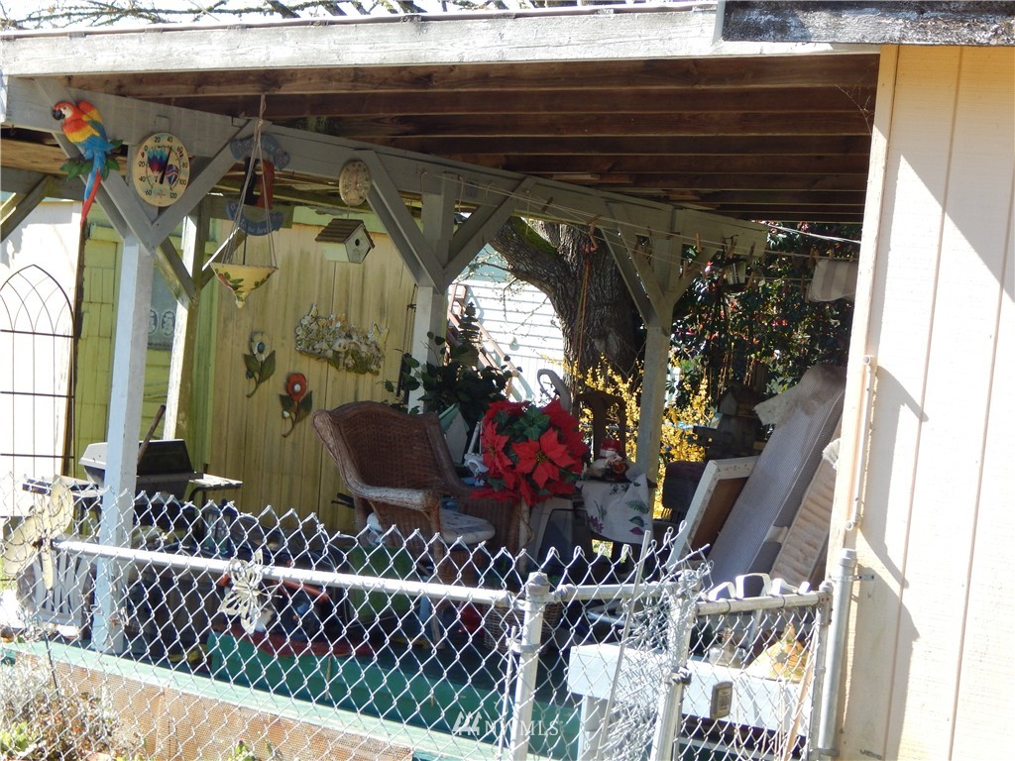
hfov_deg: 23.0
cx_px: 508
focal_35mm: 85
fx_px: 2492
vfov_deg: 17.4
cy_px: 380
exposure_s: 1/250
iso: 160
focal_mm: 15.3
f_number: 4.3
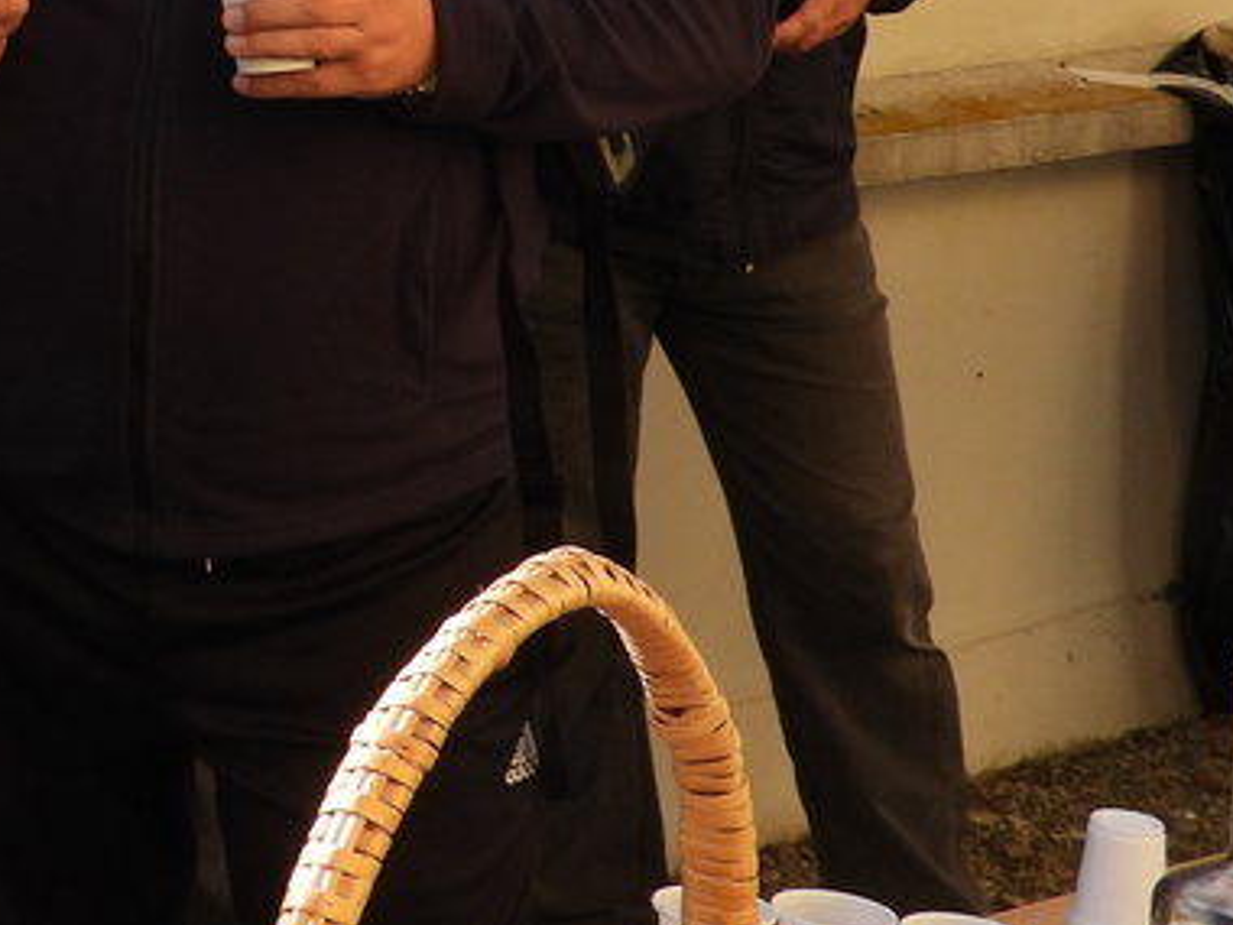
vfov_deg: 14.3
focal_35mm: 101
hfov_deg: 17.7
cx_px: -545
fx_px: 3598
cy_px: -84
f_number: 3.2
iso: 100
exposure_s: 1/800
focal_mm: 5.8
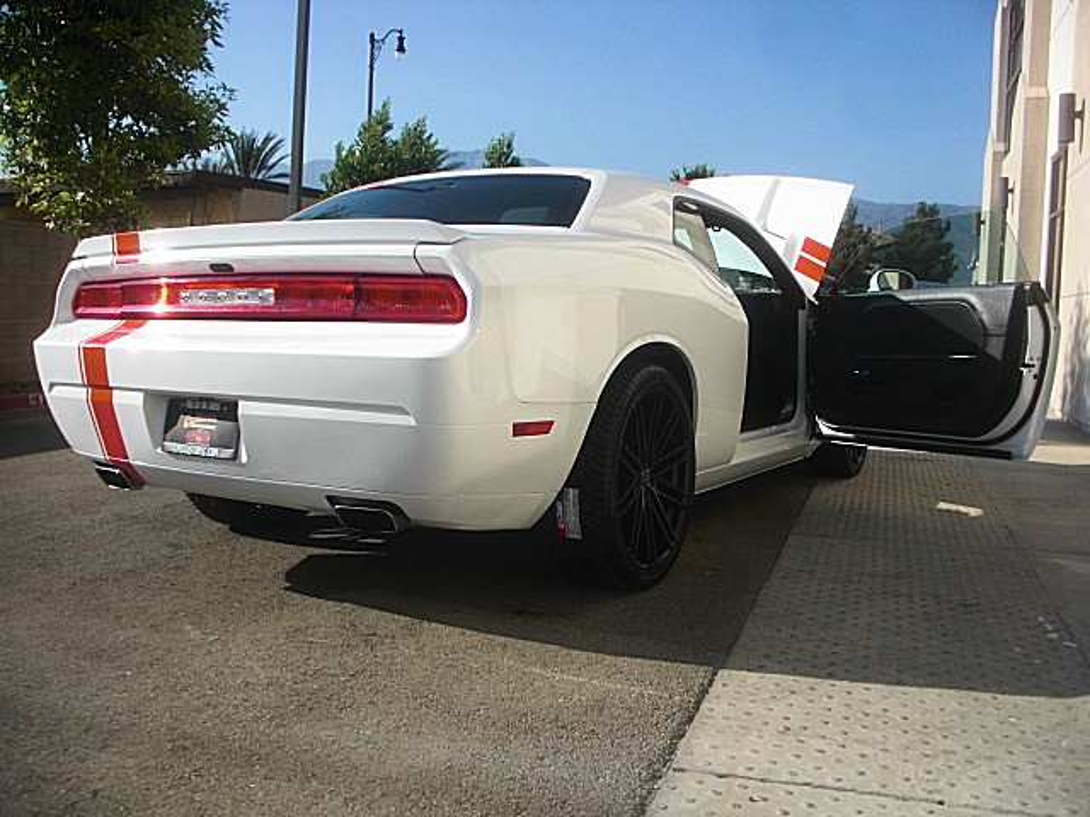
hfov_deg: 51.4
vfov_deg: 39.7
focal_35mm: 36
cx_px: 545
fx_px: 1134
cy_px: 408
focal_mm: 6.3
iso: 50
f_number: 7.9
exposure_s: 1/125
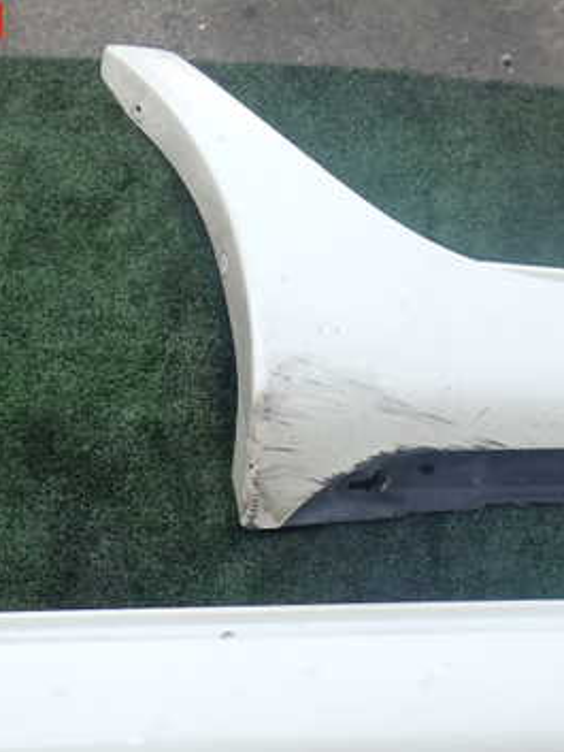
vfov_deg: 37.2
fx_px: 1107
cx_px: 255
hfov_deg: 28.6
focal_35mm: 51
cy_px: 477
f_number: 6.3
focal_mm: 5.4
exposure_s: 1/50
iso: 100
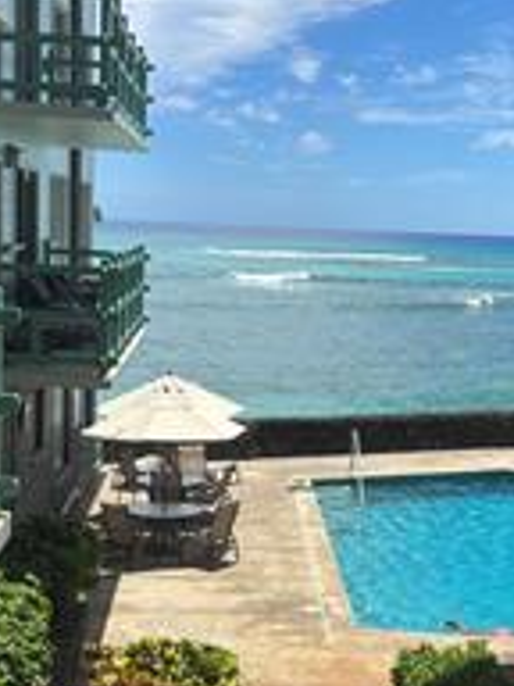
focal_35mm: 65
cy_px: 450
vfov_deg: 29.6
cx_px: 307
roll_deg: -3.0
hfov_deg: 22.6
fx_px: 1287
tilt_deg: -9.0
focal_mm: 5.96
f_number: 1.6
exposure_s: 1/3534
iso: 50
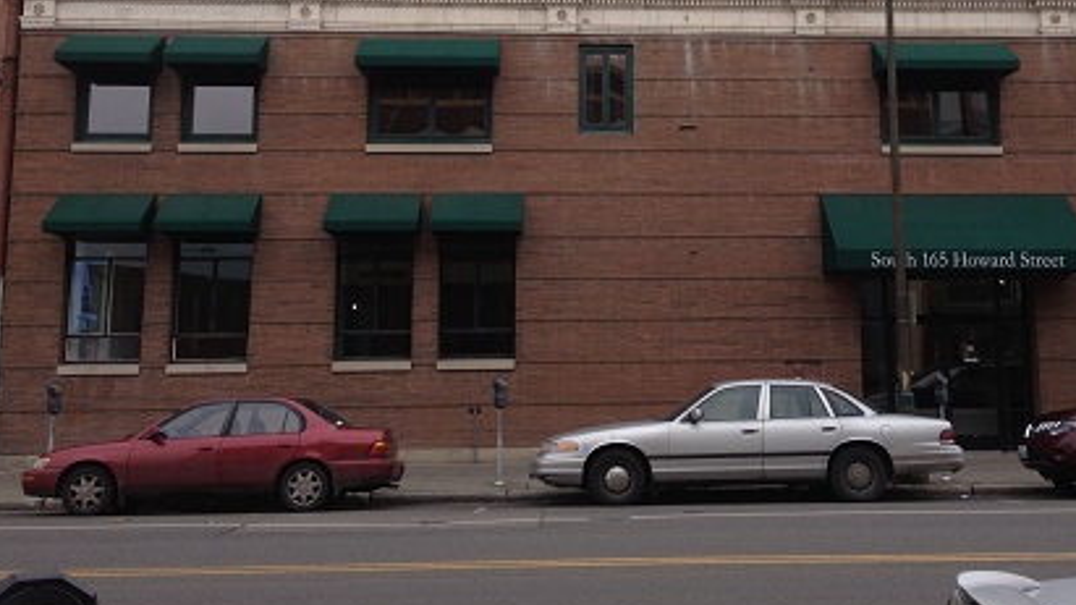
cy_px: 134
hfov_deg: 40.4
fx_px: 1455
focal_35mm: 51
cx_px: 649
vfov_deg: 23.2
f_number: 2.4
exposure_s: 1/546
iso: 50
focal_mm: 4.28
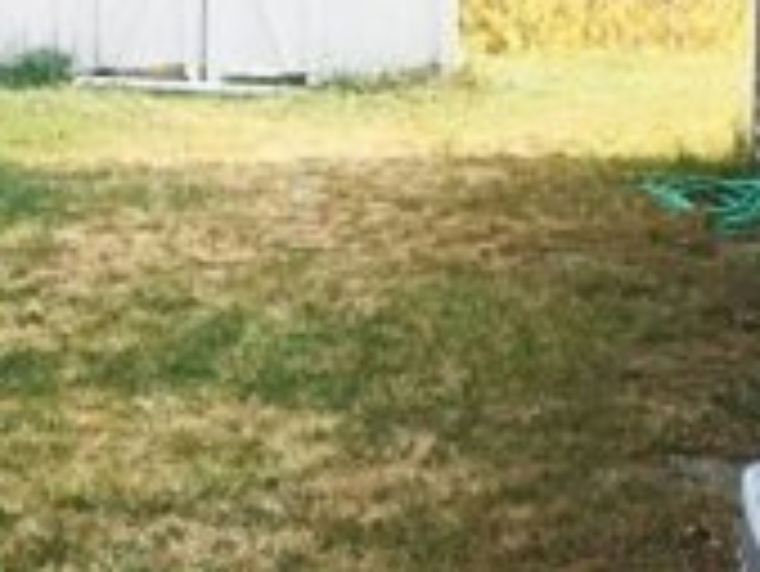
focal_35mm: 110
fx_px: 2417
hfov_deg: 17.8
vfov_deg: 13.5
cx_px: 292
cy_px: 194
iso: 25
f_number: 2.2
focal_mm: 4.15
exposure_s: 1/718
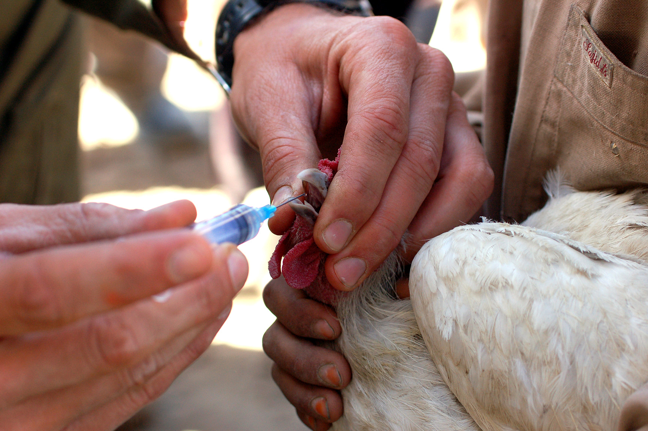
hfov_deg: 19.5
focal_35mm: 105
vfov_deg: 13.0
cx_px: 324
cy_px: 216
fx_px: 1888
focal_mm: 70
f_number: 4.5
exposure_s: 1/320
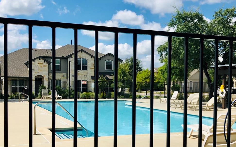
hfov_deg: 42.6
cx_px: 113
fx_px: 302
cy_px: 92
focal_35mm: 47
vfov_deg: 27.3
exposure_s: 1/3472
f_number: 1.8
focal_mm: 3.99
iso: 20
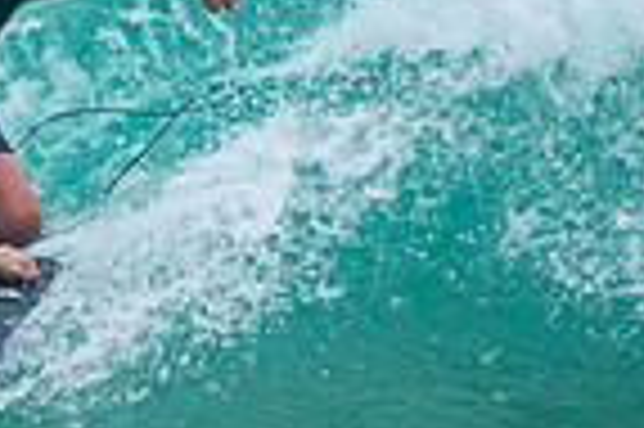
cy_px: 39
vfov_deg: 0.6
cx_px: -328
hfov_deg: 0.9
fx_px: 39882
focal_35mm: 2232
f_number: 8
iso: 500
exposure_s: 1/2000
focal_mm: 400
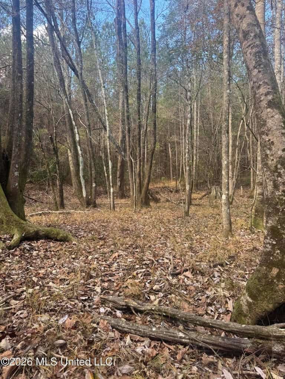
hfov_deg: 56.8
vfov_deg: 71.6
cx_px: 142
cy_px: 190
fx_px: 263
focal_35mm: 24
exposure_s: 1/158
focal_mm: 6.8
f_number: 1.8
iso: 64
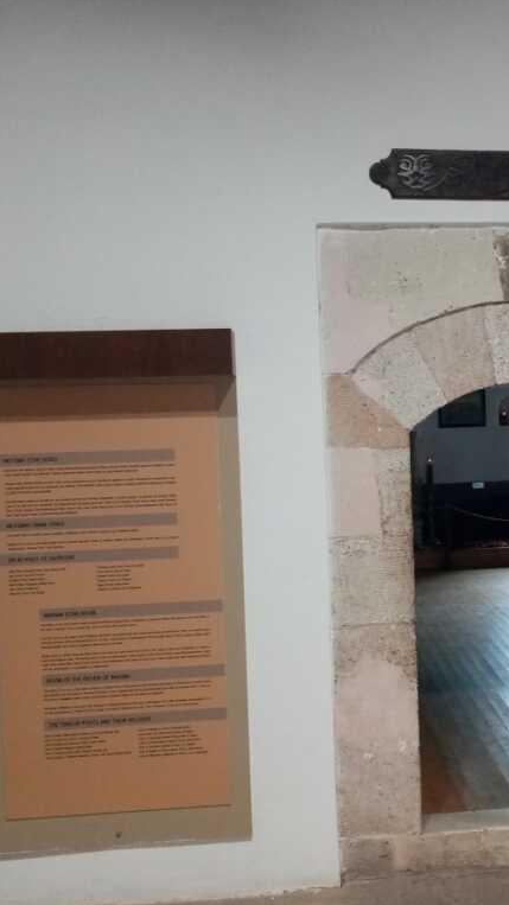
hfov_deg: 30.3
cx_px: 416
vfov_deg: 52.8
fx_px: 912
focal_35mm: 38
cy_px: 452
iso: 463
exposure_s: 1/33.3
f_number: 1.8
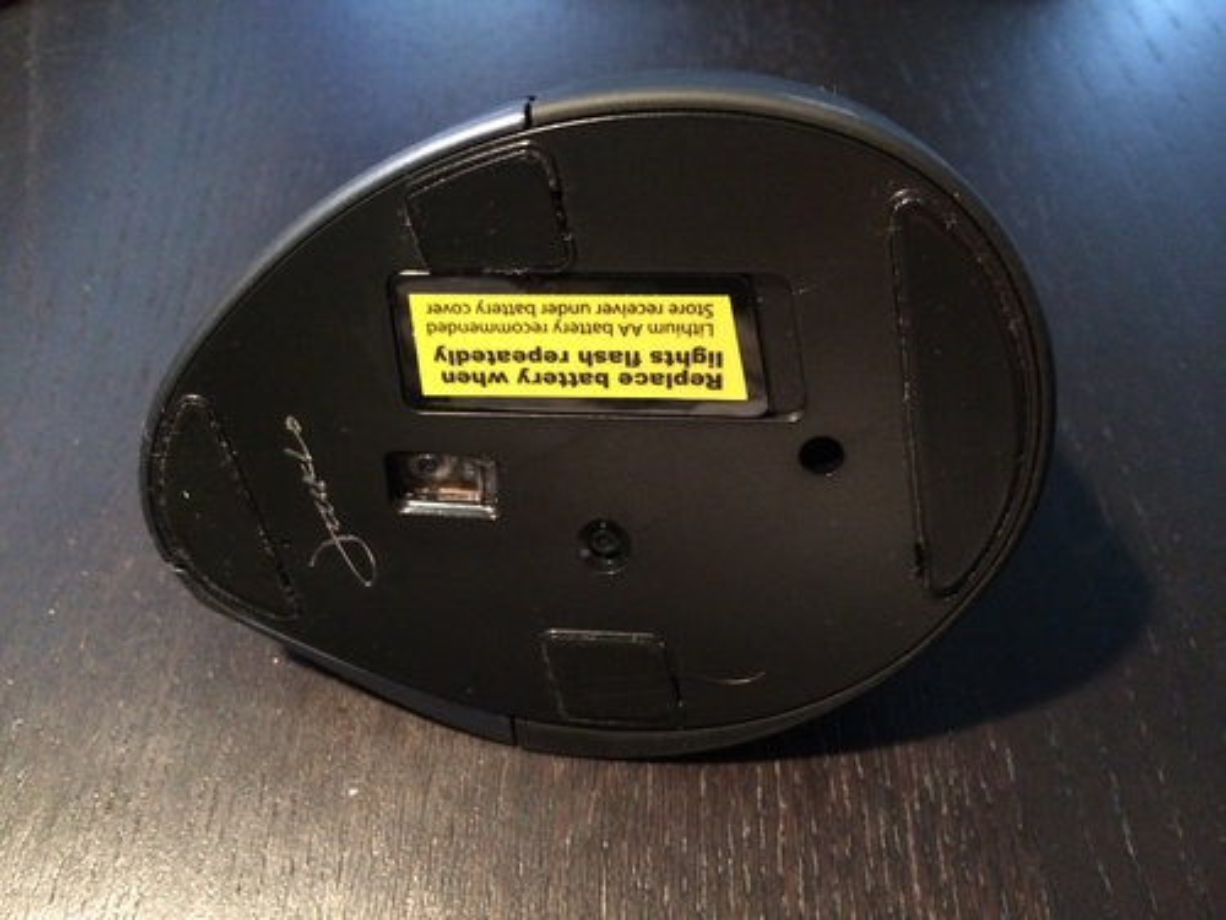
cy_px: 460
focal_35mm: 30
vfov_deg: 46.8
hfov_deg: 60.0
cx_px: 613
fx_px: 1063
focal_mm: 4.12
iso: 400
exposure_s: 1/15
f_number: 2.2
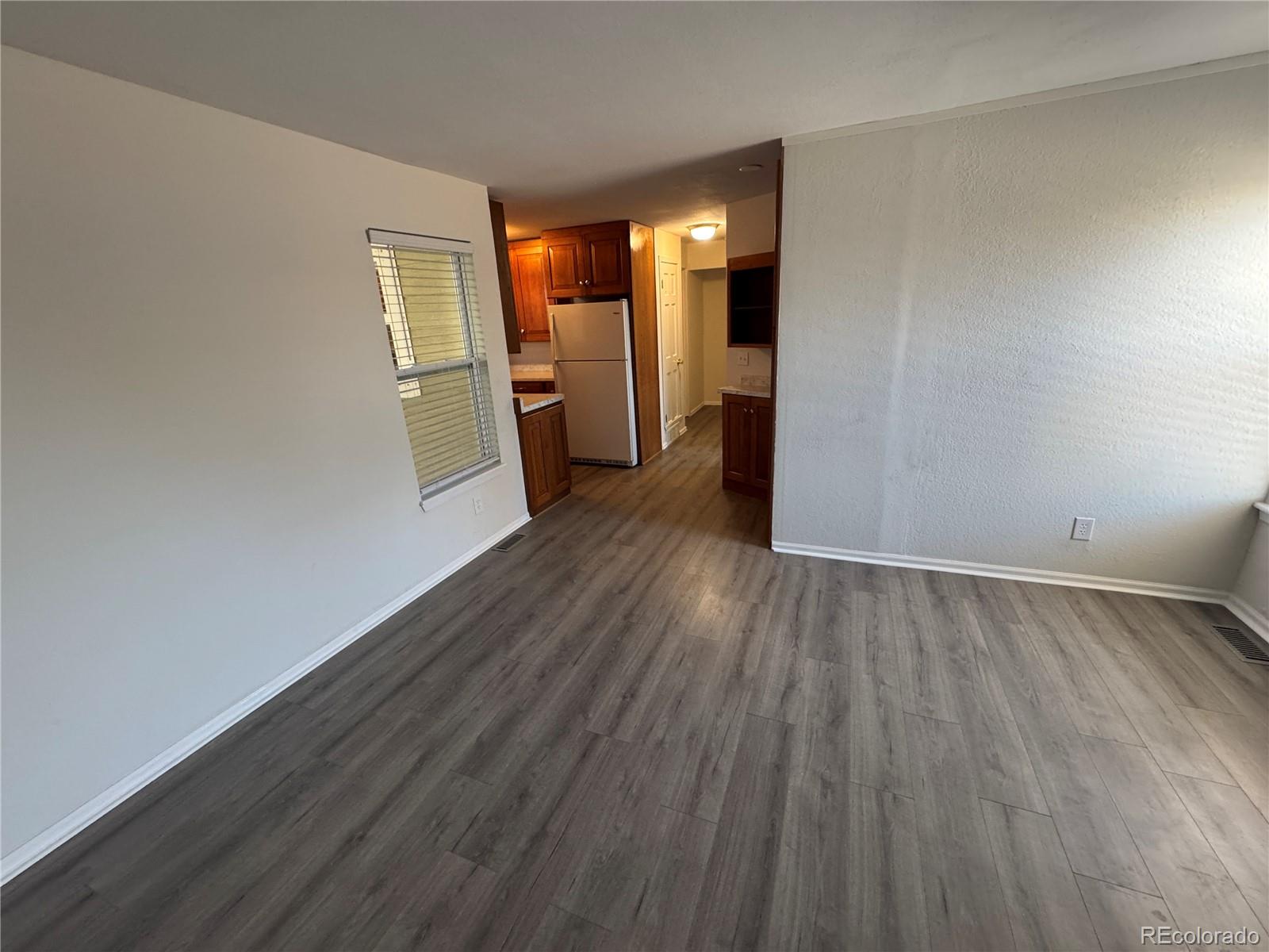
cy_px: 476
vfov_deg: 85.7
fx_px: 513
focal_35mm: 14
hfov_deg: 102.1
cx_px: 634
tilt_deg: -17.7
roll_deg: +4.6
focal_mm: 2.22
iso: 250
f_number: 2.2
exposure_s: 1/60
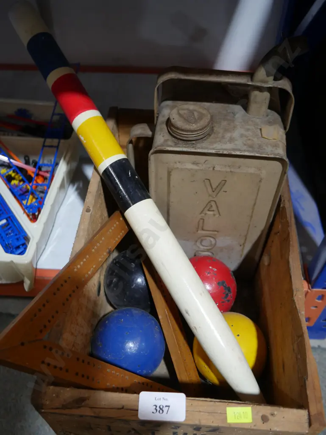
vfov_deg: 56.8
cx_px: 163
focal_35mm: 32
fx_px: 401
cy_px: 218
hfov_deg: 44.2
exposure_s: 1/60
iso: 400
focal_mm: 16
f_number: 3.6
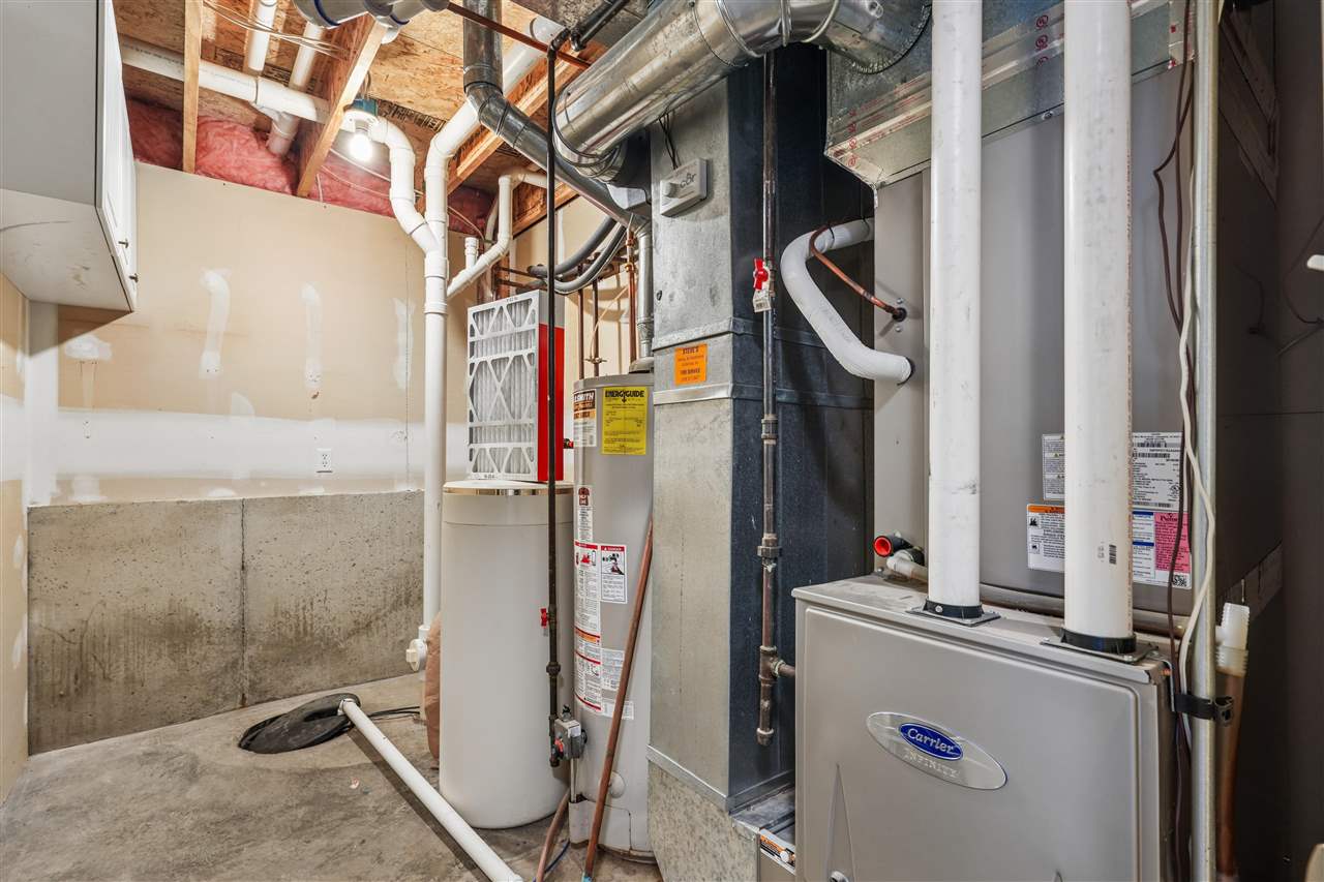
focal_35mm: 16
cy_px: 441
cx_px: 662
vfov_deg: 73.7
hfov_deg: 96.7
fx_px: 588
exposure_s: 1/1.67
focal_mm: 16
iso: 400
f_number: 10
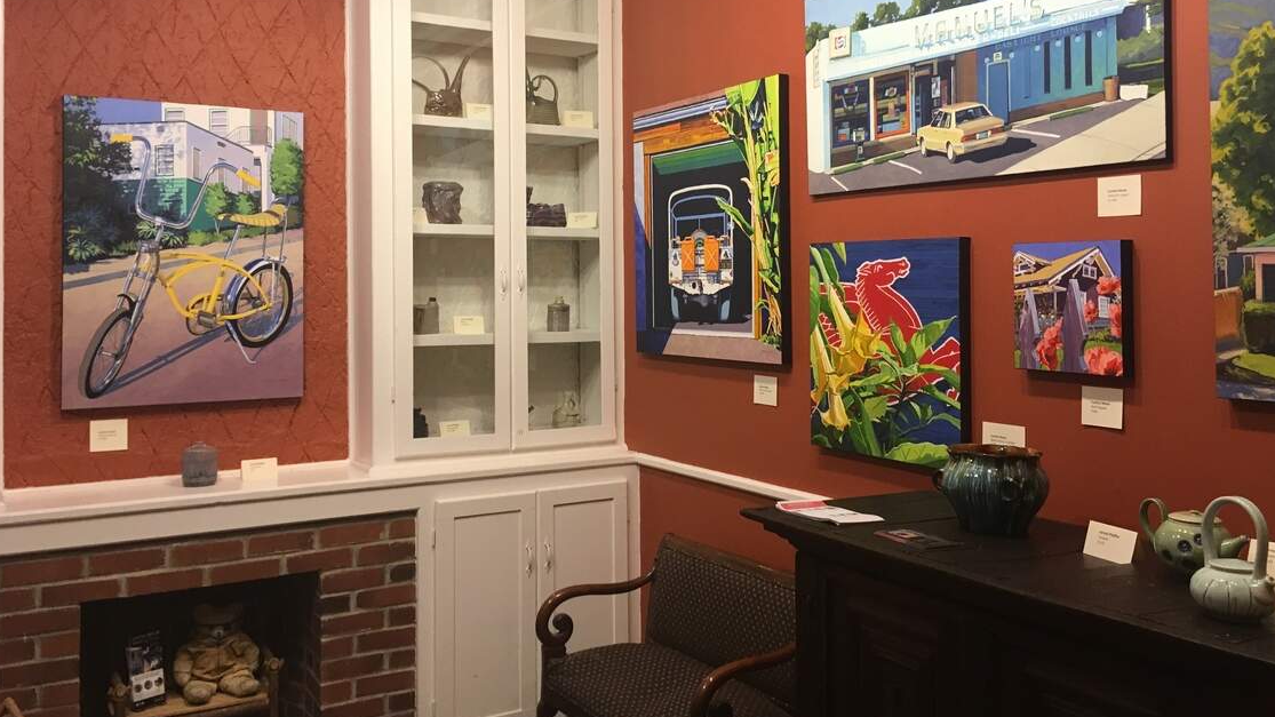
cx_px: 654
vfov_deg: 34.4
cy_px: 261
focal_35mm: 34
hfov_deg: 58.0
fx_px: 1149
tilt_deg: +1.3
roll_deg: -0.5
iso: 80
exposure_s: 1/30
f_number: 2.2
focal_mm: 4.15
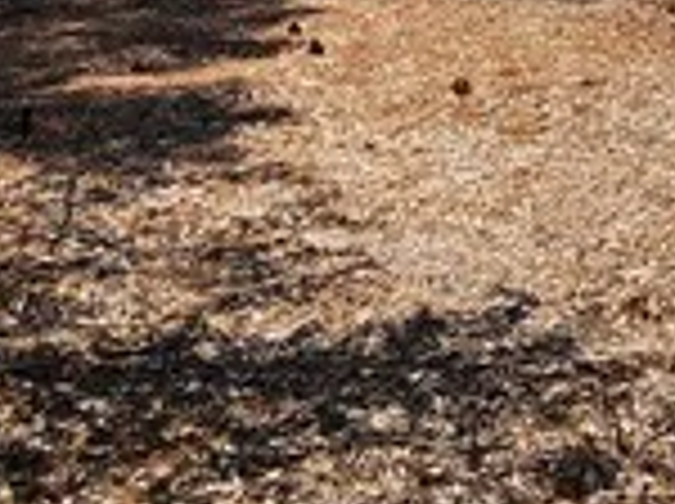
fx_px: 1733
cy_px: -432
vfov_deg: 14.4
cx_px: 626
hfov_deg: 21.5
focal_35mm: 89
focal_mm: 1.74
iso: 32
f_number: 2.2
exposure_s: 1/1242
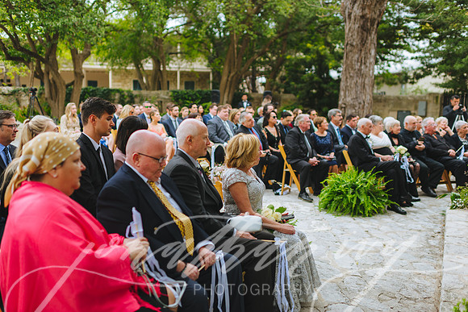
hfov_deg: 54.4
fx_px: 455
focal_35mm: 35
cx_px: 234
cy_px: 156
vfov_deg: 37.9
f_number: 2
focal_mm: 35
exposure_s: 1/500
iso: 80
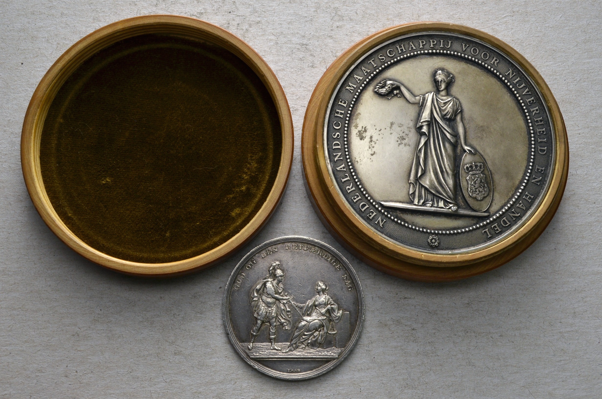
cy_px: 200
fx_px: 651
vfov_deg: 34.1
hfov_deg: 49.6
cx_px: 301
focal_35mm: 39
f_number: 14
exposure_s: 1/200
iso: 400
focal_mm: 26
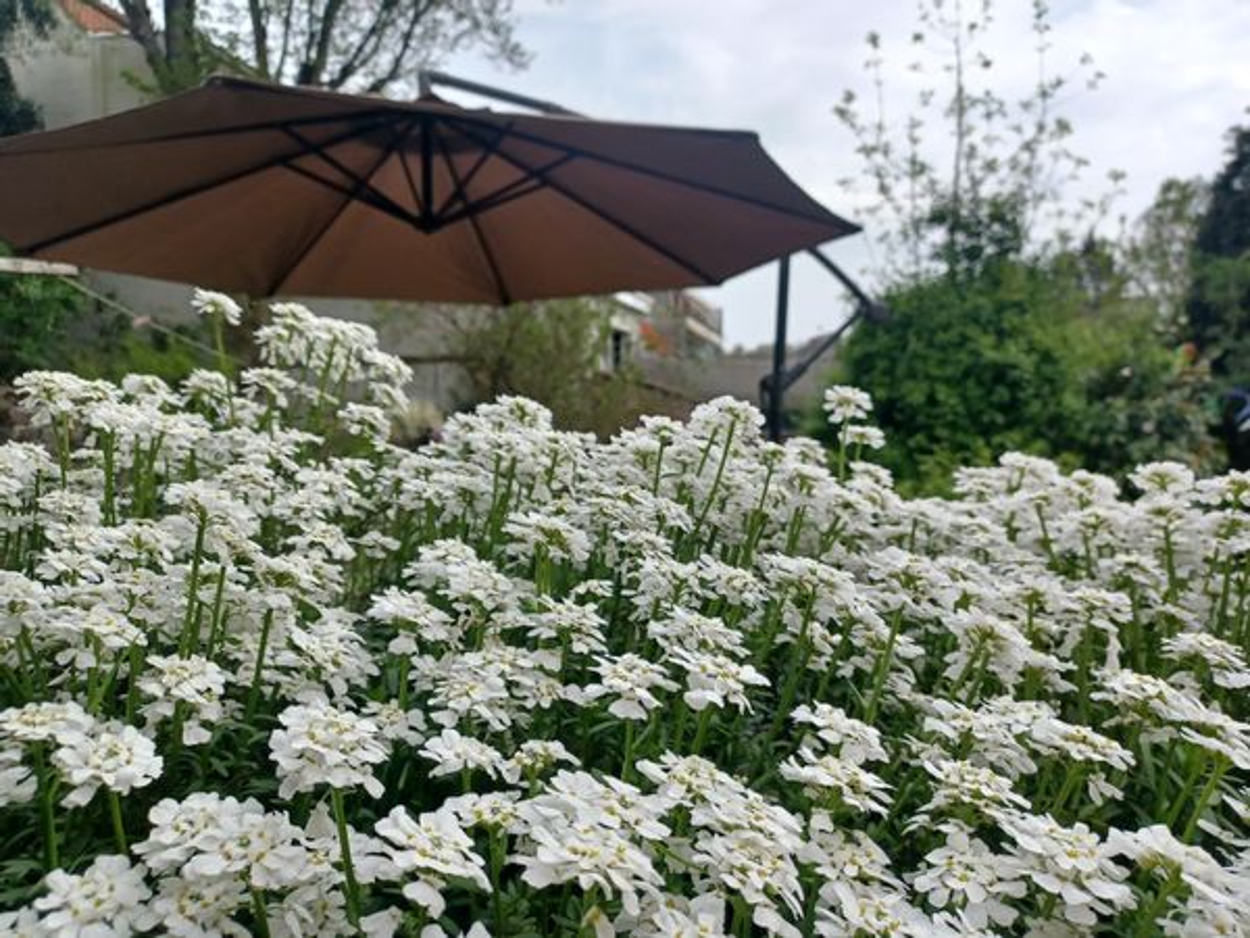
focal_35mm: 25
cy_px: 469
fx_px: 903
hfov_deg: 69.4
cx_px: 625
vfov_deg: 54.9
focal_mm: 4.6
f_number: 1.8
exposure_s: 1/364
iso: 32
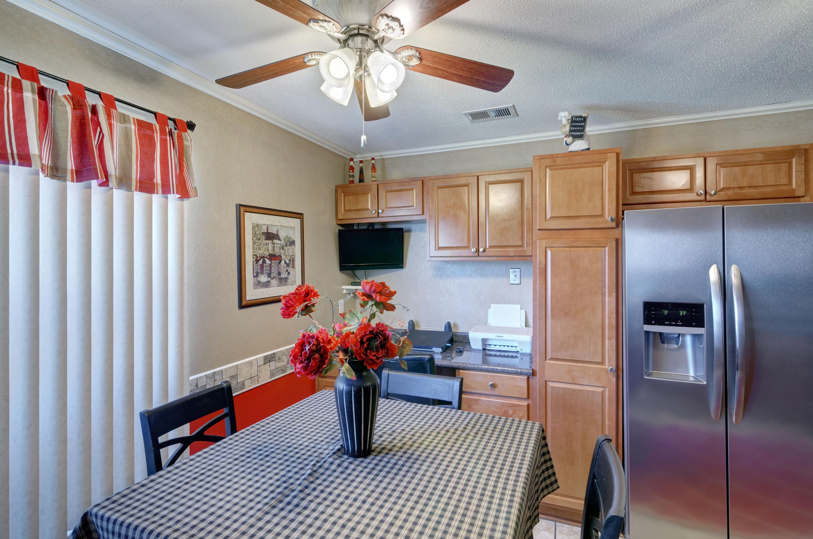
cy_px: 270
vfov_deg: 71.8
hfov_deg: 95.1
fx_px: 372
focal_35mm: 16
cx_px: 406
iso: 100
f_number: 6.3
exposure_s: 1/8
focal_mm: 11
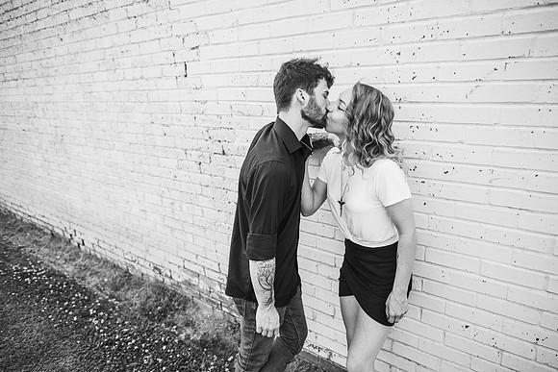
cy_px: 186
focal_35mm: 24
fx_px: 372
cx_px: 279
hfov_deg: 73.7
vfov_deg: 53.2
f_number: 2.8
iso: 100
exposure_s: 1/640
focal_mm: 24
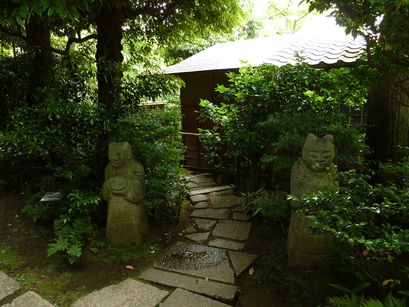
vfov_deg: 54.9
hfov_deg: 69.4
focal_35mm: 25
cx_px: 204
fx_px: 295
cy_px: 154
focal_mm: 4.1
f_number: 3.3
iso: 80
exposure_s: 1/13
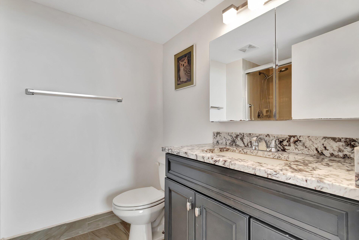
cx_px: 171
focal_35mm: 16
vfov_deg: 73.7
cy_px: 127
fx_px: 160
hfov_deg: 96.7
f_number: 8
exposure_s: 1/30
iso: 1000
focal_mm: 10
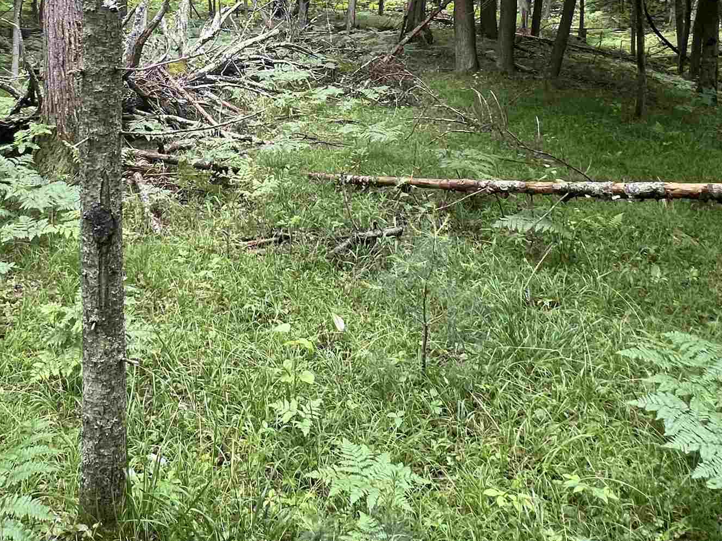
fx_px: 626
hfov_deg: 57.9
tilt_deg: -1.1
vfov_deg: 41.6
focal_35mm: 30
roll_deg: -3.3
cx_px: 213
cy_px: 20
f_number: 1.8
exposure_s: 1/99
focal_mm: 1.57
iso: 80
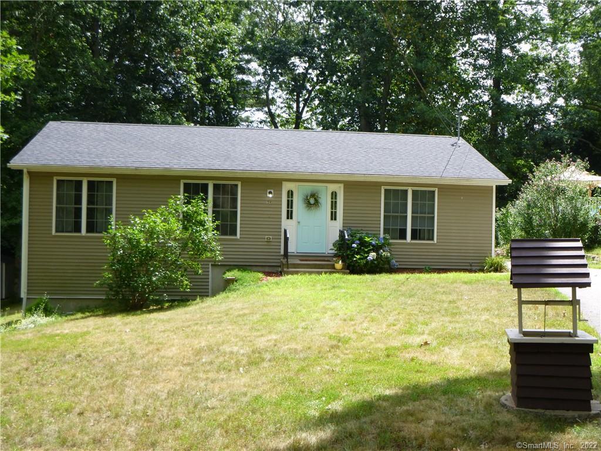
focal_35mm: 41
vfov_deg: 35.1
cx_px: 300
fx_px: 712
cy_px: 226
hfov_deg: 45.8
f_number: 4.6
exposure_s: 1/125
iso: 100
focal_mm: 7.3
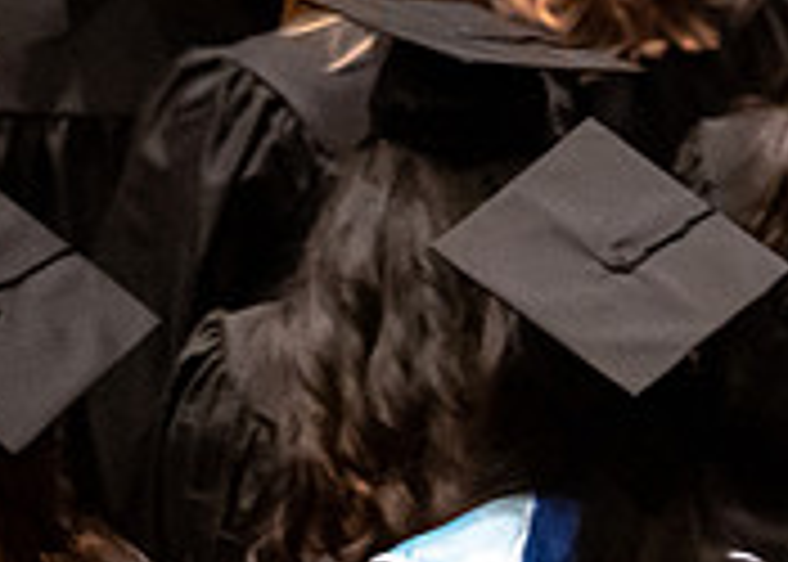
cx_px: 1065
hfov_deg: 1.7
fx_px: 25782
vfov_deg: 1.3
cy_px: 621
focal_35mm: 1152
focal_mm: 200
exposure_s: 1/160
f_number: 2.8
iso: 6400
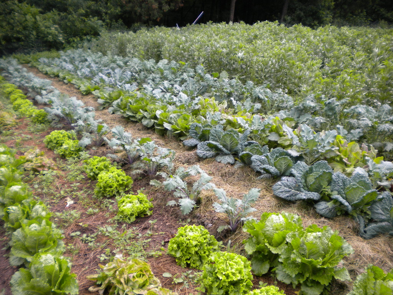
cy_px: 148
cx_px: 196
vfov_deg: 40.7
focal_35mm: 35
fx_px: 397
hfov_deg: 52.6
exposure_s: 1/137
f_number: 3.1
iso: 80
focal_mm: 6.3
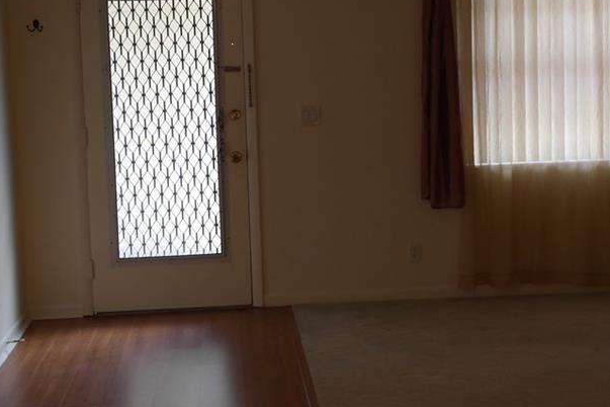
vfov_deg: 18.7
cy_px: 187
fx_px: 1237
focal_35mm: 73
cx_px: 334
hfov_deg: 27.7
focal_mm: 28
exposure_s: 1/60
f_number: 4
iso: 400
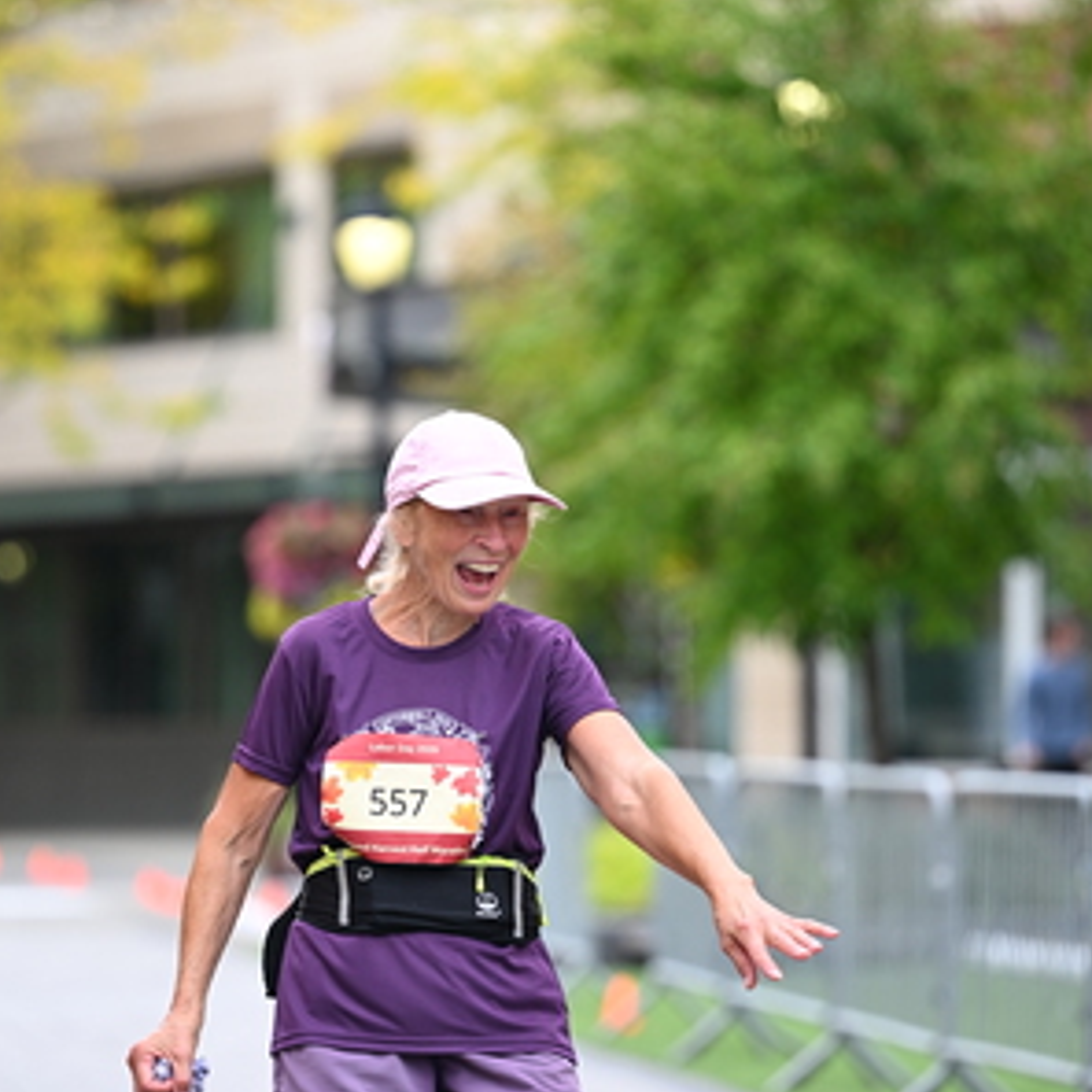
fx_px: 7888
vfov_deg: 7.9
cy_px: 609
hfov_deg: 7.9
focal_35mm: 221
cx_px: 481
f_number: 2.8
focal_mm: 140
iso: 400
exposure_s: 1/1000
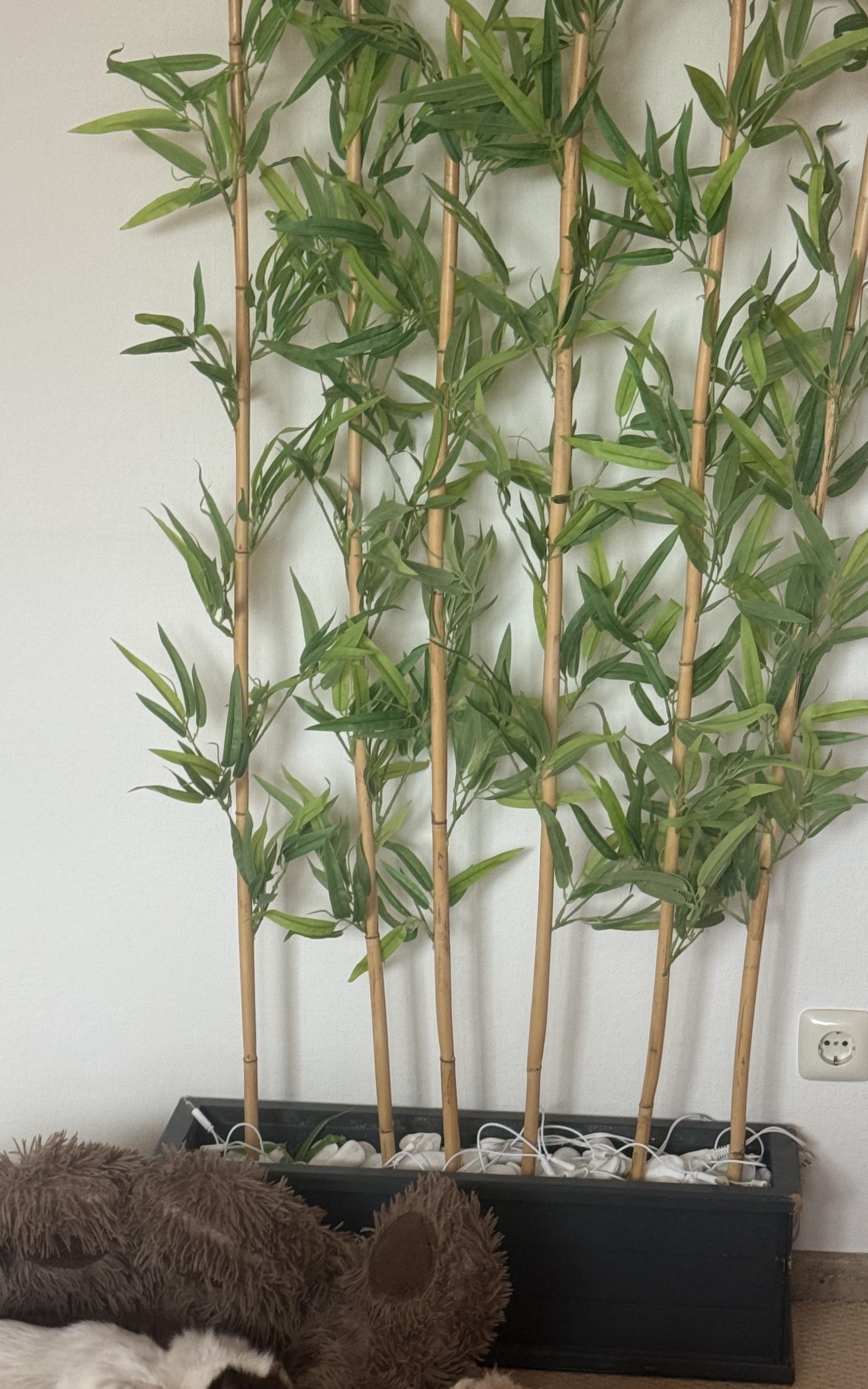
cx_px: 348
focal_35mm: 73
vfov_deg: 28.1
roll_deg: +0.2
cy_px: 906
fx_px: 2763
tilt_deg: -15.8
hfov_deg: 17.8
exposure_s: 1/60
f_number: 1.78
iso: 160
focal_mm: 6.76
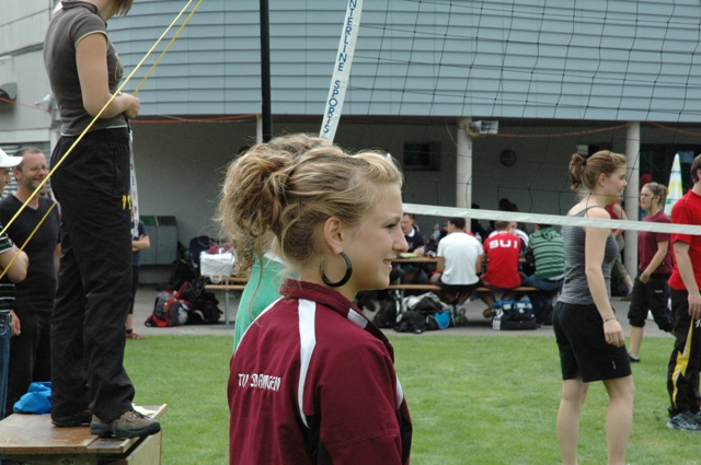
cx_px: 350
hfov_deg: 19.5
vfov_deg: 13.0
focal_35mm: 105
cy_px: 232
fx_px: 2042
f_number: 13
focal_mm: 70
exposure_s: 1/640
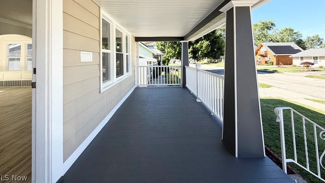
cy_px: 55
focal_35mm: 16
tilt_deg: +1.5
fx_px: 138
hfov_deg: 99.4
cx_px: 163
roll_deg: +1.2
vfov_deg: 64.6
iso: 50
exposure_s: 1/502
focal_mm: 2.22
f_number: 2.2
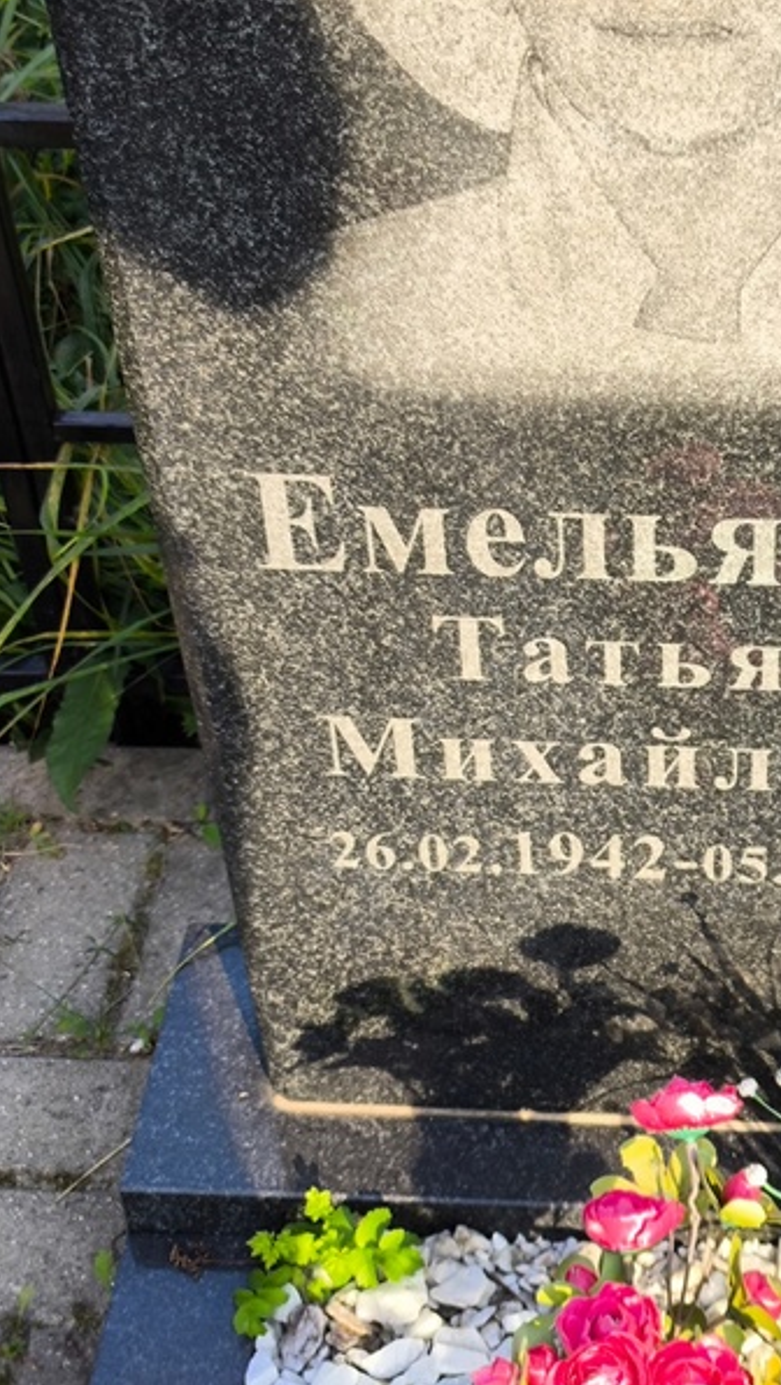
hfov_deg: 16.3
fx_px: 2683
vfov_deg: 29.0
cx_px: 719
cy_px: 692
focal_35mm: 73
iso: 50
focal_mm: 4.71
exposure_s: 1/334
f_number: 1.7
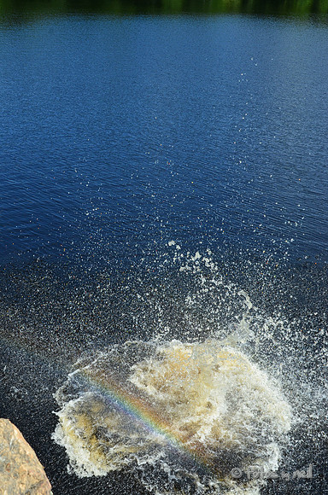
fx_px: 577
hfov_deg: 31.7
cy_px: 248
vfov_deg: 46.5
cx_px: 164
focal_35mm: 42
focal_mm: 28
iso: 400
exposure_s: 1/400
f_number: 10
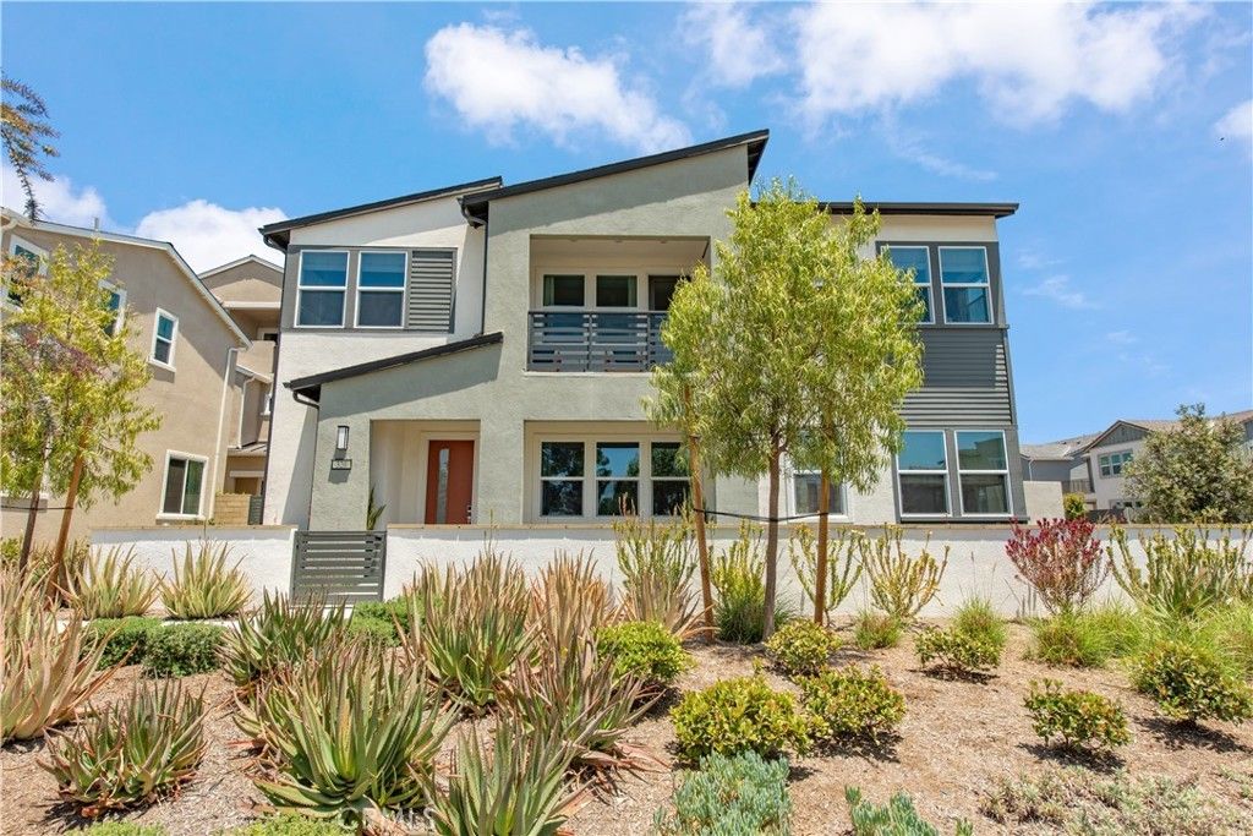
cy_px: 418
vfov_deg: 64.6
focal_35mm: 19
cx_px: 626
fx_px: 661
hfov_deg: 86.9
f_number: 10
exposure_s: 1/200
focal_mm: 19
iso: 100
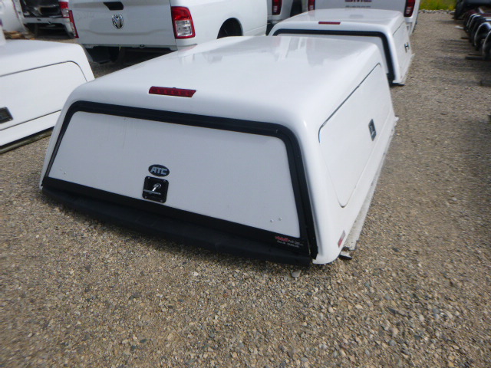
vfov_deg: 54.9
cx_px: 246
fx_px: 355
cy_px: 184
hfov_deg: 69.4
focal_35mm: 25
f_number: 3.9
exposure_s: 1/800
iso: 100
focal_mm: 4.5
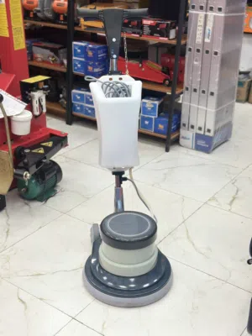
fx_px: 466
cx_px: 126
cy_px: 168
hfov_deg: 30.3
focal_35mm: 48
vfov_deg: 39.7
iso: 80
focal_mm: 6.86
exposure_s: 1/225
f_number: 1.78
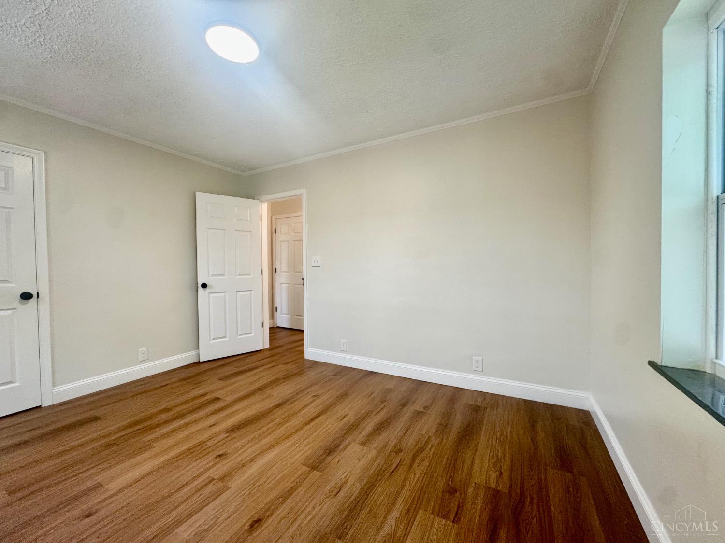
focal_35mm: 14
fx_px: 293
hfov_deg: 102.1
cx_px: 362
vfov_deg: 85.7
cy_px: 272
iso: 160
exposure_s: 1/120
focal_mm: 2.22
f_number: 2.2
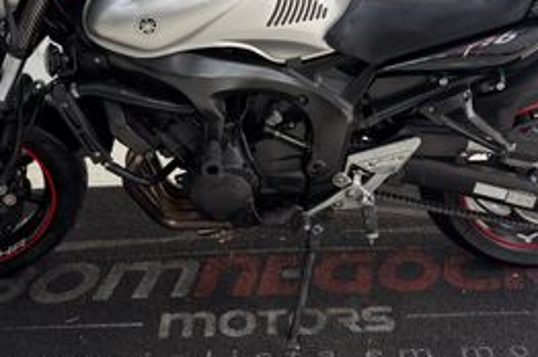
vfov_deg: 22.5
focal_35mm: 58
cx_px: 302
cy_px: 12
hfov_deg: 34.5
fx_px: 866
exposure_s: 1/60
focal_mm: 6.76
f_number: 1.78
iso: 50
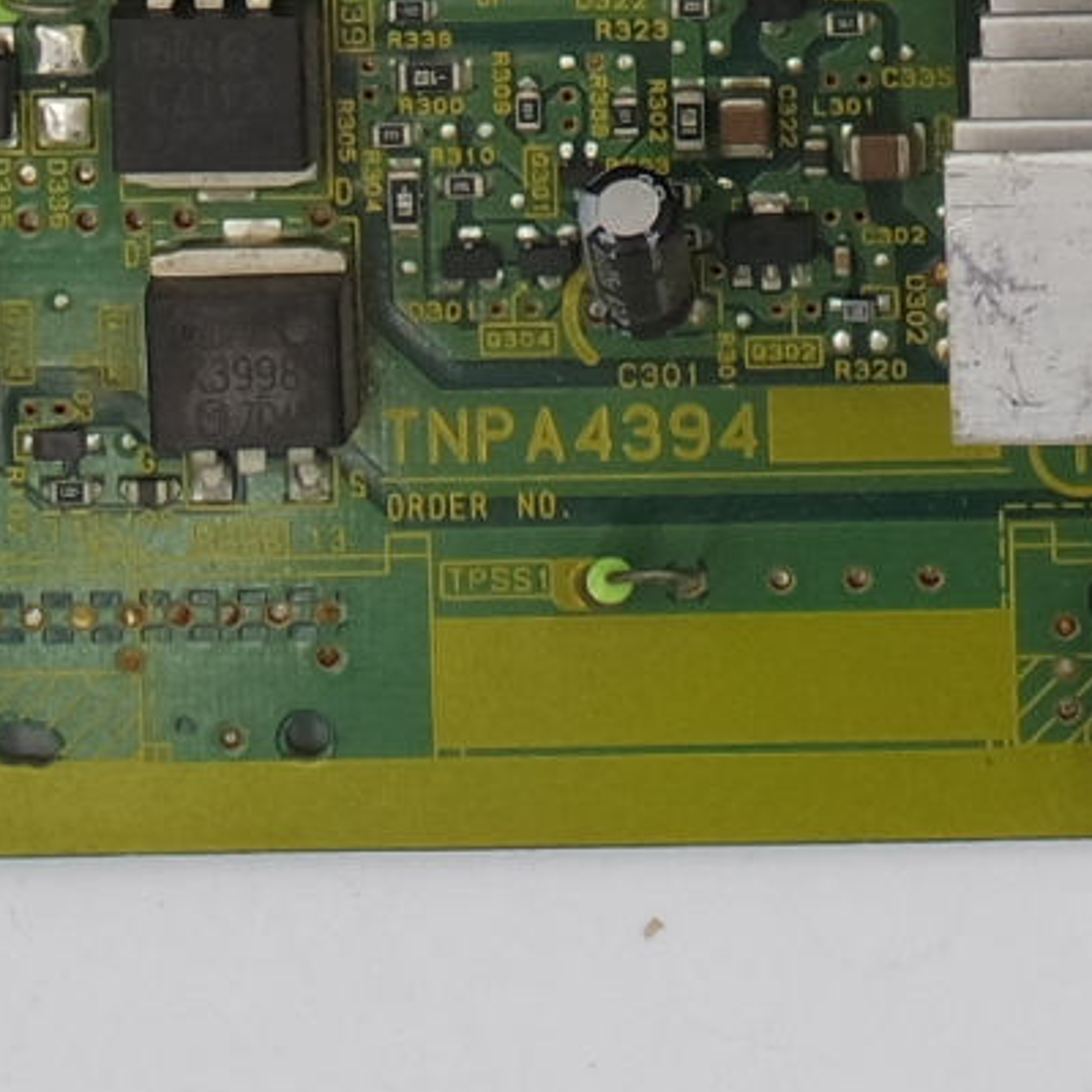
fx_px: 9708
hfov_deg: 6.3
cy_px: -1226
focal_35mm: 272
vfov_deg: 6.2
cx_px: 2020
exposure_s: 1/125
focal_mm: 16
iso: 160
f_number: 5.6
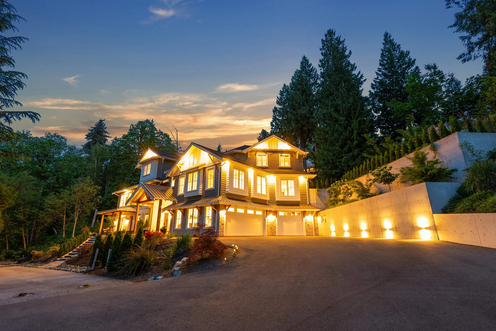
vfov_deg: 73.8
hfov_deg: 96.7
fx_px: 221
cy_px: 166
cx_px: 248
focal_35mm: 16
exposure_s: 15
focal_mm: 16
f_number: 8
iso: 100
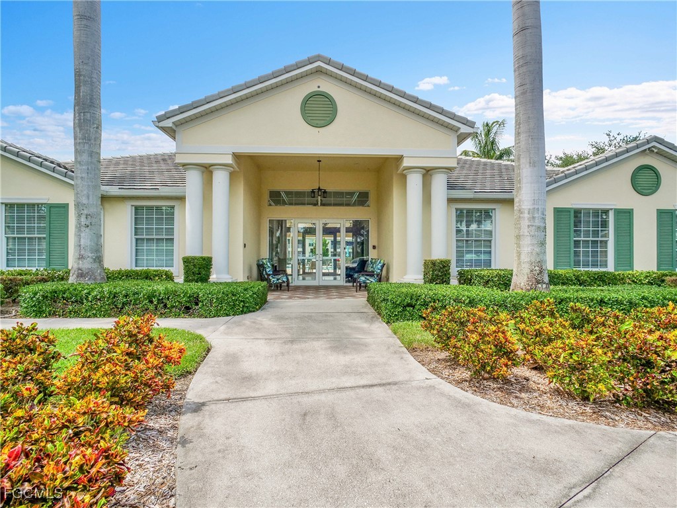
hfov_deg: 87.8
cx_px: 338
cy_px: 254
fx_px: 352
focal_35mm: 18
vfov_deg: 71.6
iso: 400
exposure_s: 1/1000
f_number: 7.1
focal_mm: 9
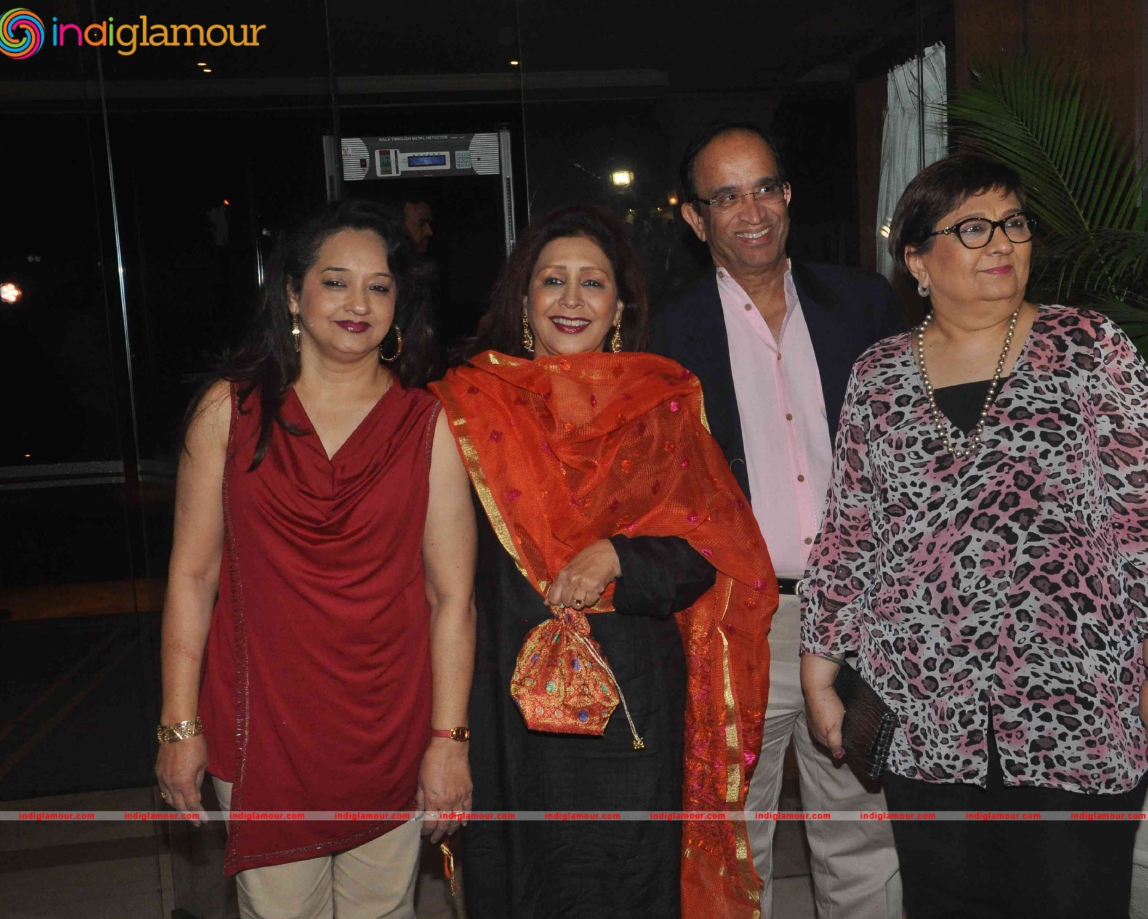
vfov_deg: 35.2
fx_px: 1446
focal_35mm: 43
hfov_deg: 43.1
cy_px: 458
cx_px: 684
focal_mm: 25
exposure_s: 1/200
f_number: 10
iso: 1250
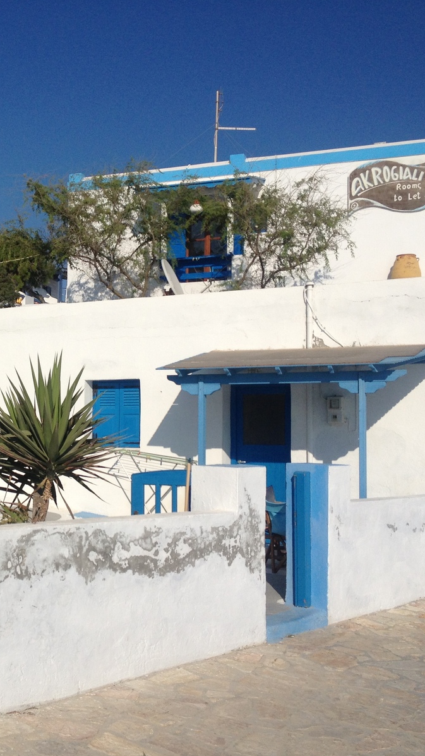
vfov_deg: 40.6
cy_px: 378
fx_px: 1021
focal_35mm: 51
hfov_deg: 22.9
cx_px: 41
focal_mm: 4.28
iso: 50
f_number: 2.4
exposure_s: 1/4255
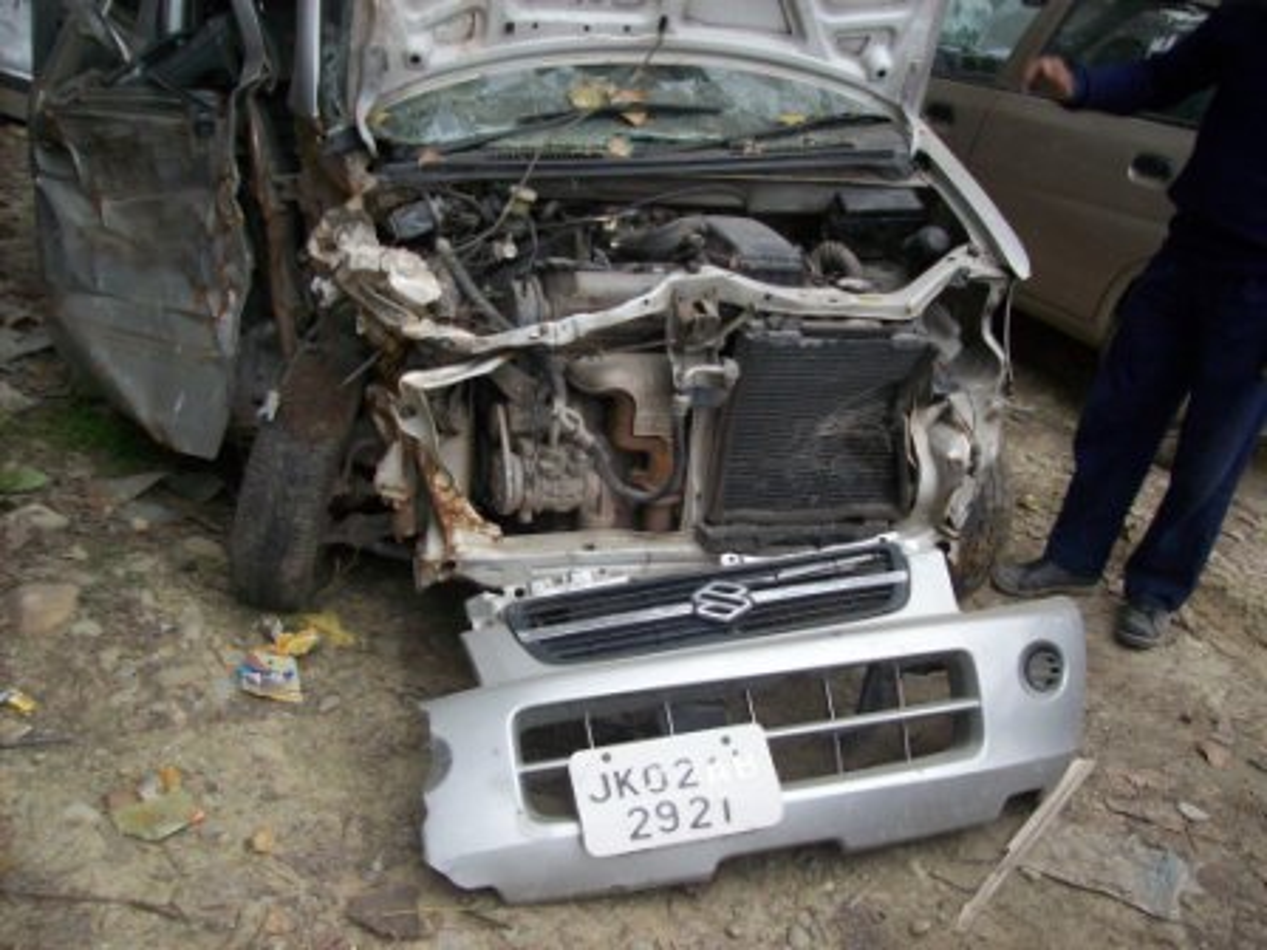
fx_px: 1318
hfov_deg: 51.4
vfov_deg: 39.7
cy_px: 475
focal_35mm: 36
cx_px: 634
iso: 200
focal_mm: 6
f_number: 2.7
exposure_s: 1/130
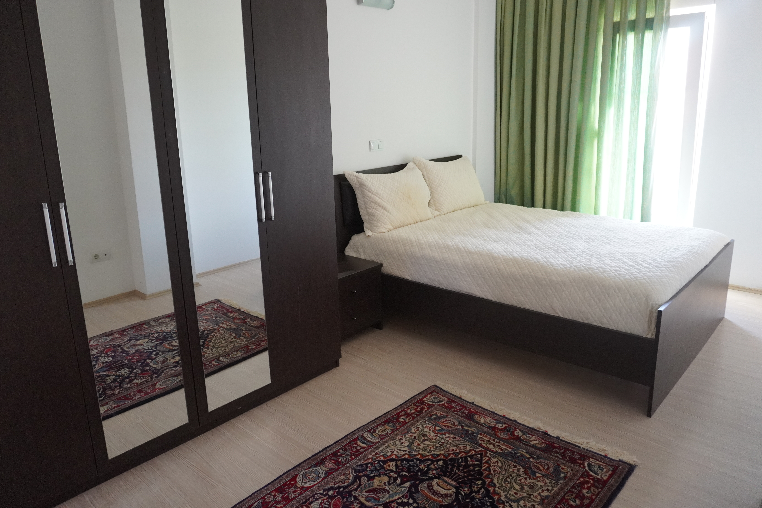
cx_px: 361
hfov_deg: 69.3
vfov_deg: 49.5
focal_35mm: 26
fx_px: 550
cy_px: 233
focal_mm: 16
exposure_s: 1/160
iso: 2000
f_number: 3.5
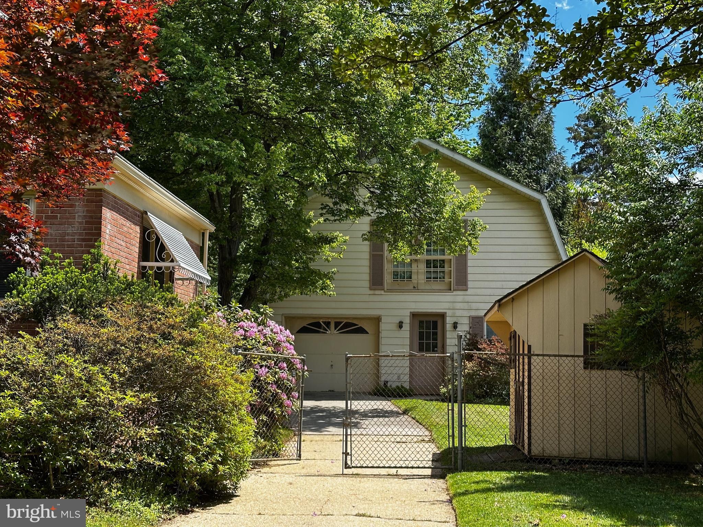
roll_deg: -0.7
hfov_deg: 39.7
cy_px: 264
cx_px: 352
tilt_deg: +7.7
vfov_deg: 30.3
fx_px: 975
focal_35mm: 48
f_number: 1.78
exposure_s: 1/1475
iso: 64
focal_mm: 6.86
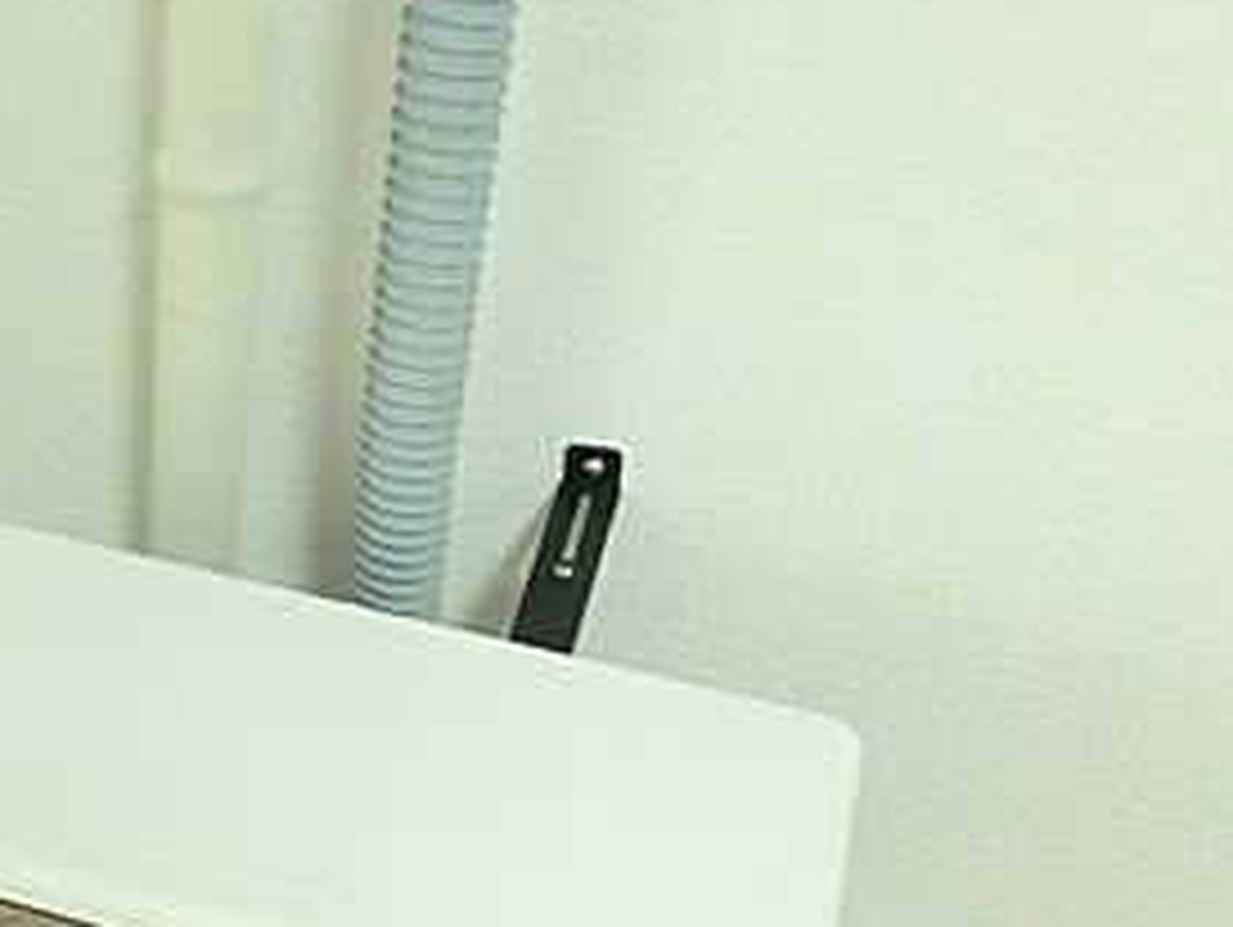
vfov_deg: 27.0
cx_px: 176
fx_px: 1747
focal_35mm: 49
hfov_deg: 36.9
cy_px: 1048
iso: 640
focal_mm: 3.7
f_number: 3.5
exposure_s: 1/30
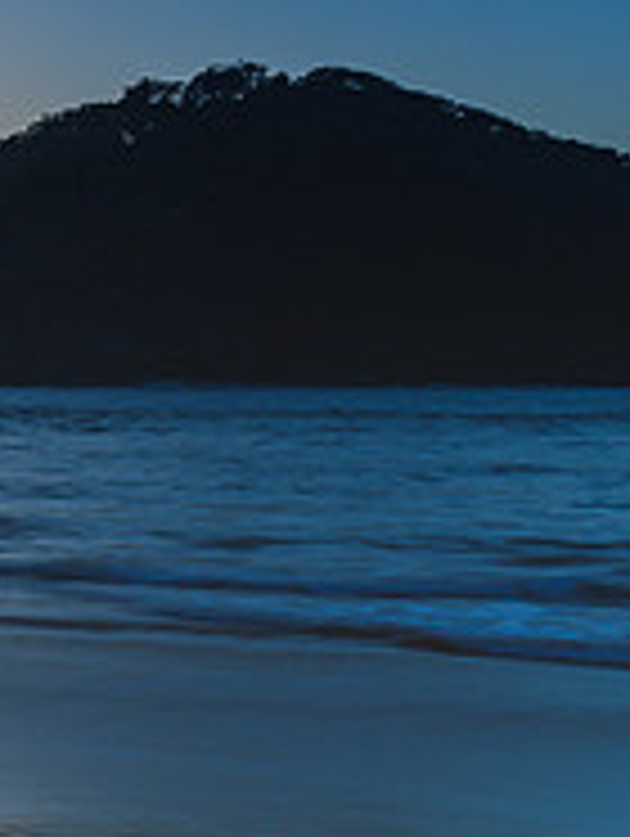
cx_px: -347
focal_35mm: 87
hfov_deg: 15.5
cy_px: 197
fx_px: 2106
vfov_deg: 22.2
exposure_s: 1/1.25
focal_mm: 16
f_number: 8
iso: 50
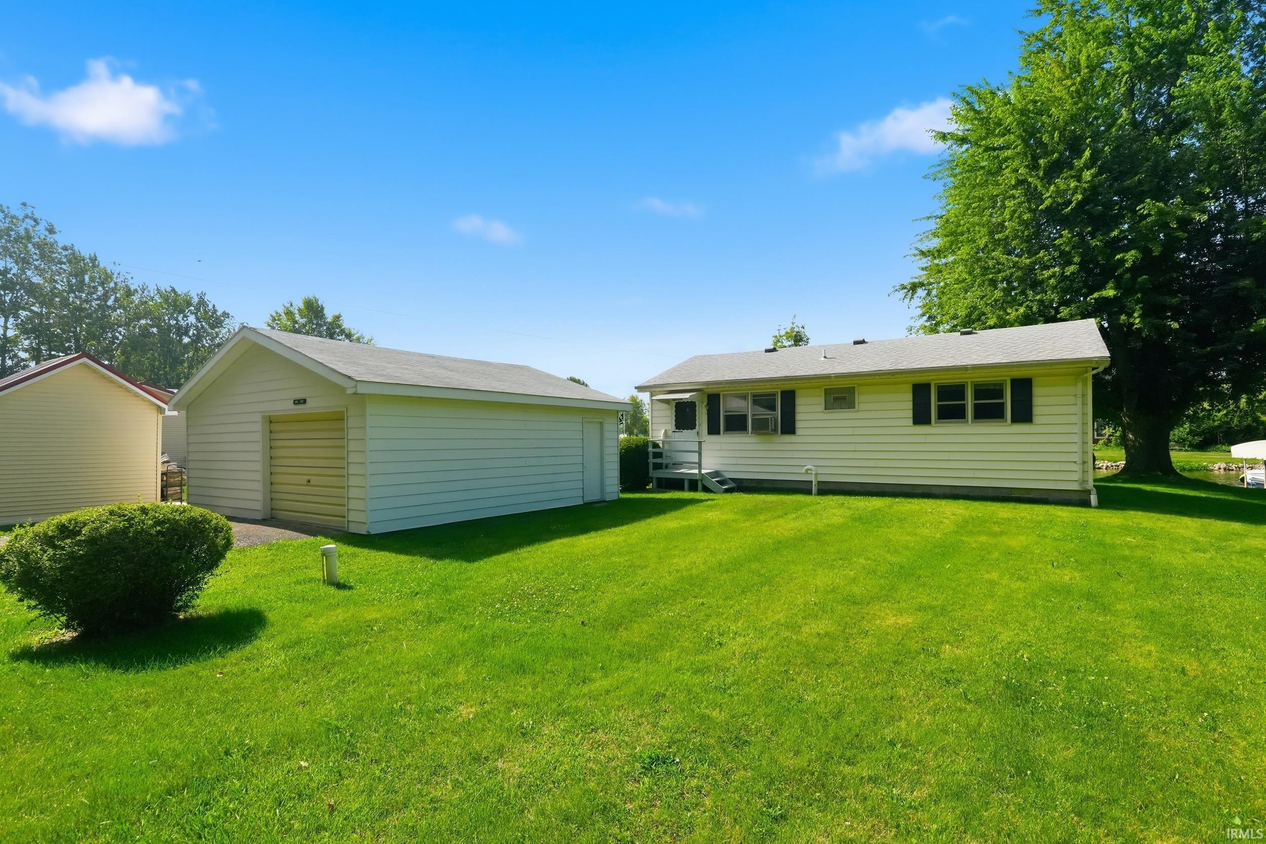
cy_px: 422
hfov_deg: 92.4
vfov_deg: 69.7
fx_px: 607
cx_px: 633
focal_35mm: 17
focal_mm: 11.5
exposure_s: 1/4000
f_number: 4
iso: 800
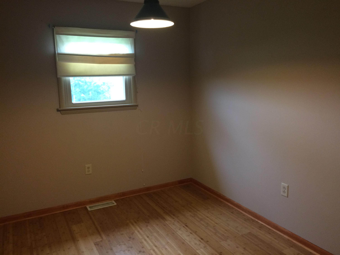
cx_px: 170
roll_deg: +1.2
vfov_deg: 48.2
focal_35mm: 29
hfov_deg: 61.7
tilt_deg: -9.6
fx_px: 285
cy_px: 128
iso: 160
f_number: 2.2
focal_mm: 4.15
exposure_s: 1/30
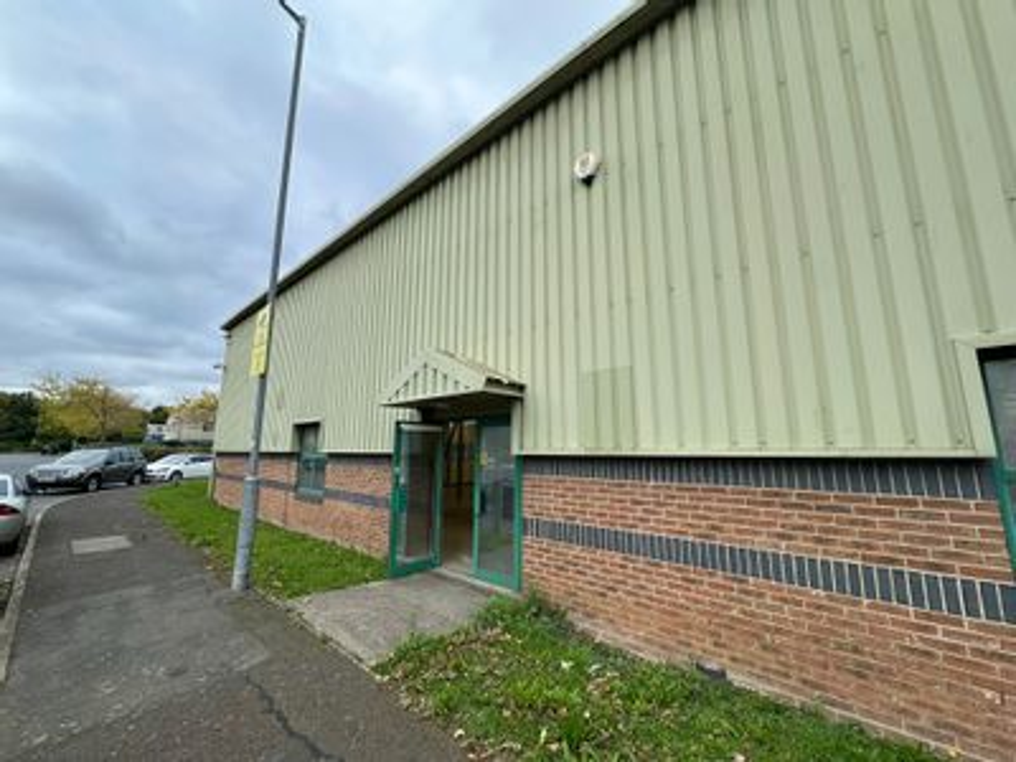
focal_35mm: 14
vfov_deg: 85.7
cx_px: 508
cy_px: 381
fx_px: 411
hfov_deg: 102.1
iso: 40
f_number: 2.2
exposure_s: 1/491
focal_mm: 2.22
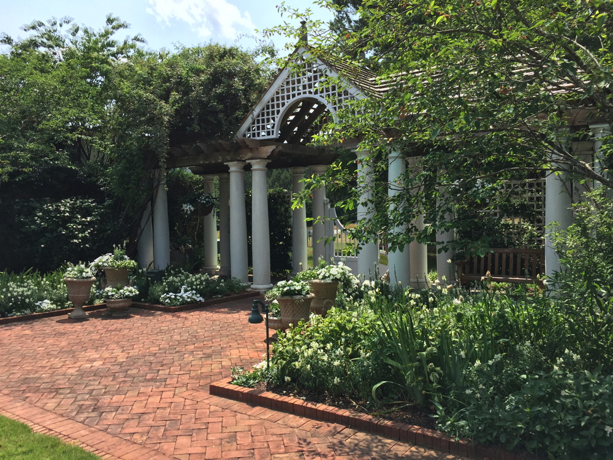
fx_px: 514
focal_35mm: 29
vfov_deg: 48.2
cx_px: 306
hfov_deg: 61.7
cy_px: 230
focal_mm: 4.15
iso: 32
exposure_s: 1/1130
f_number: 2.2
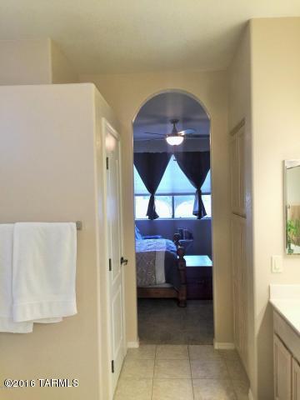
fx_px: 335
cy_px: 200
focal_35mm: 29
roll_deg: +1.0
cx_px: 150
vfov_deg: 61.7
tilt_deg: +0.8
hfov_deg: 48.2
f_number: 2.2
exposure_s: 1/30
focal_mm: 4.15
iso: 50
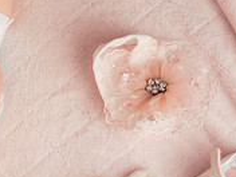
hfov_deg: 17.0
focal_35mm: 111
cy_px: 37
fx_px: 757
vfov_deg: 13.3
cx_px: -46
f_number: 4
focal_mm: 35
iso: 800
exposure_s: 1/250
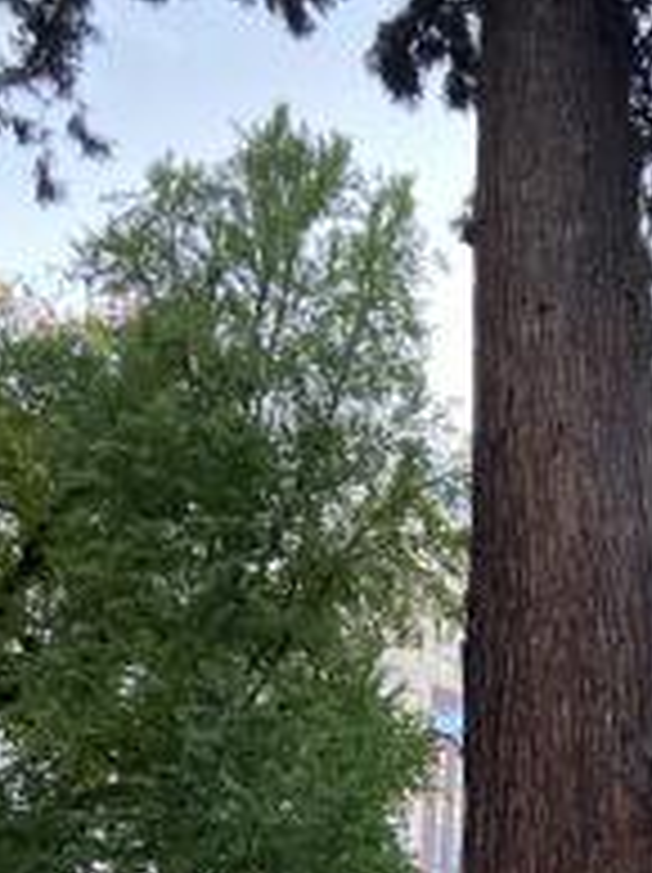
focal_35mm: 49
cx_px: 598
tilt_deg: +22.3
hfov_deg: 28.4
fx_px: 1233
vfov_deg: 36.1
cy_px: 819
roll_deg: -0.4
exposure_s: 1/60
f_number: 1.8
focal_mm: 4.25
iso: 400
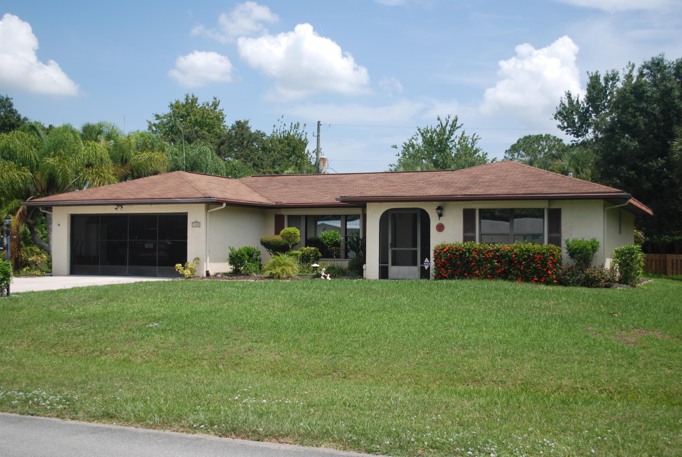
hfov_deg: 43.6
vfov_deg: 29.9
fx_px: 853
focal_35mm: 45
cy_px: 228
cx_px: 341
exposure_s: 1/500
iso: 100
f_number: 4.8
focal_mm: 30
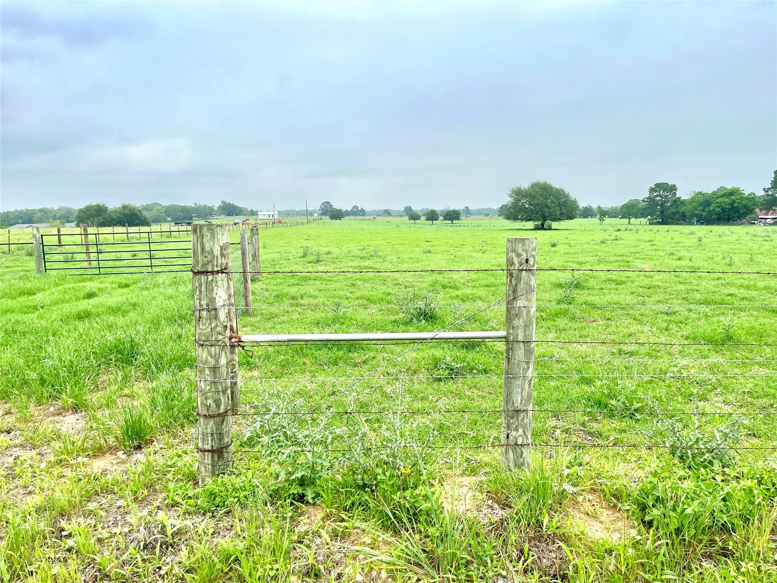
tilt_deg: -8.2
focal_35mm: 26
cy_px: 292
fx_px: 584
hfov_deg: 67.3
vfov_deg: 53.1
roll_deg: +2.2
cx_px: 388
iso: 50
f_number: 1.6
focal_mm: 5.1
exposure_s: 1/1517
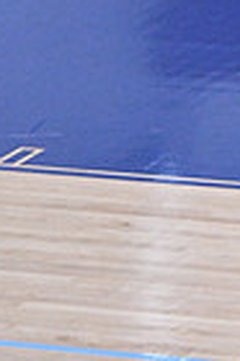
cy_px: -376
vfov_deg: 3.4
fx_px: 6105
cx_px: 443
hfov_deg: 2.2
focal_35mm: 609
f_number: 3.2
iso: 6400
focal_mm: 98
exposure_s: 1/1250
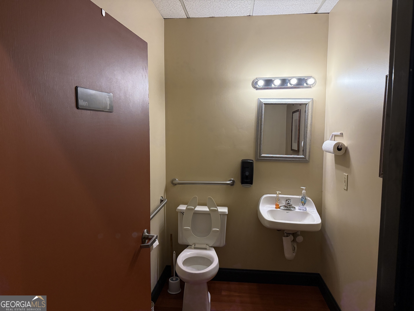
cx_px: 207
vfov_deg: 56.8
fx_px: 287
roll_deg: +0.2
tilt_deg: -4.6
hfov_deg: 71.6
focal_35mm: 24
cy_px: 156
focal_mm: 6.76
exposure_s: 1/120
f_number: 1.78
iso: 320
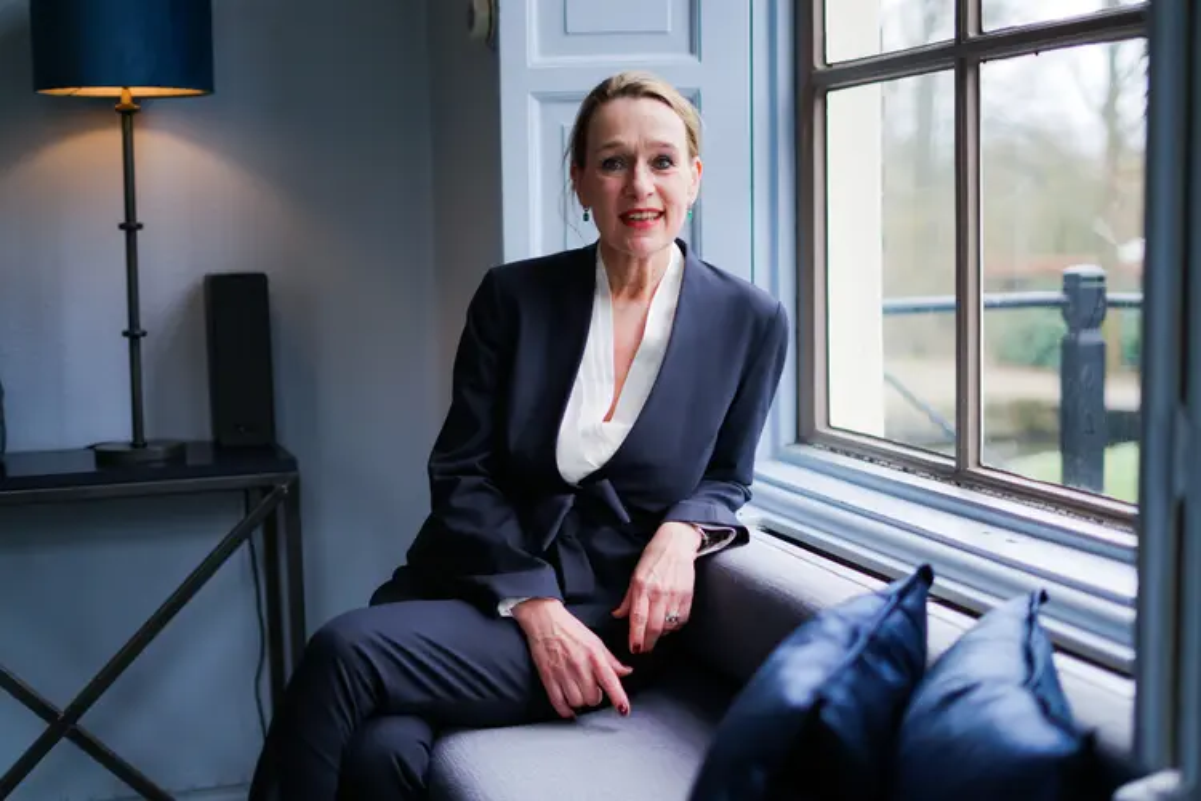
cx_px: 600
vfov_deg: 27.0
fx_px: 1668
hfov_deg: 39.6
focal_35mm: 50
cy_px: 400
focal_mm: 50
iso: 50
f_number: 1.8
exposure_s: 1/125
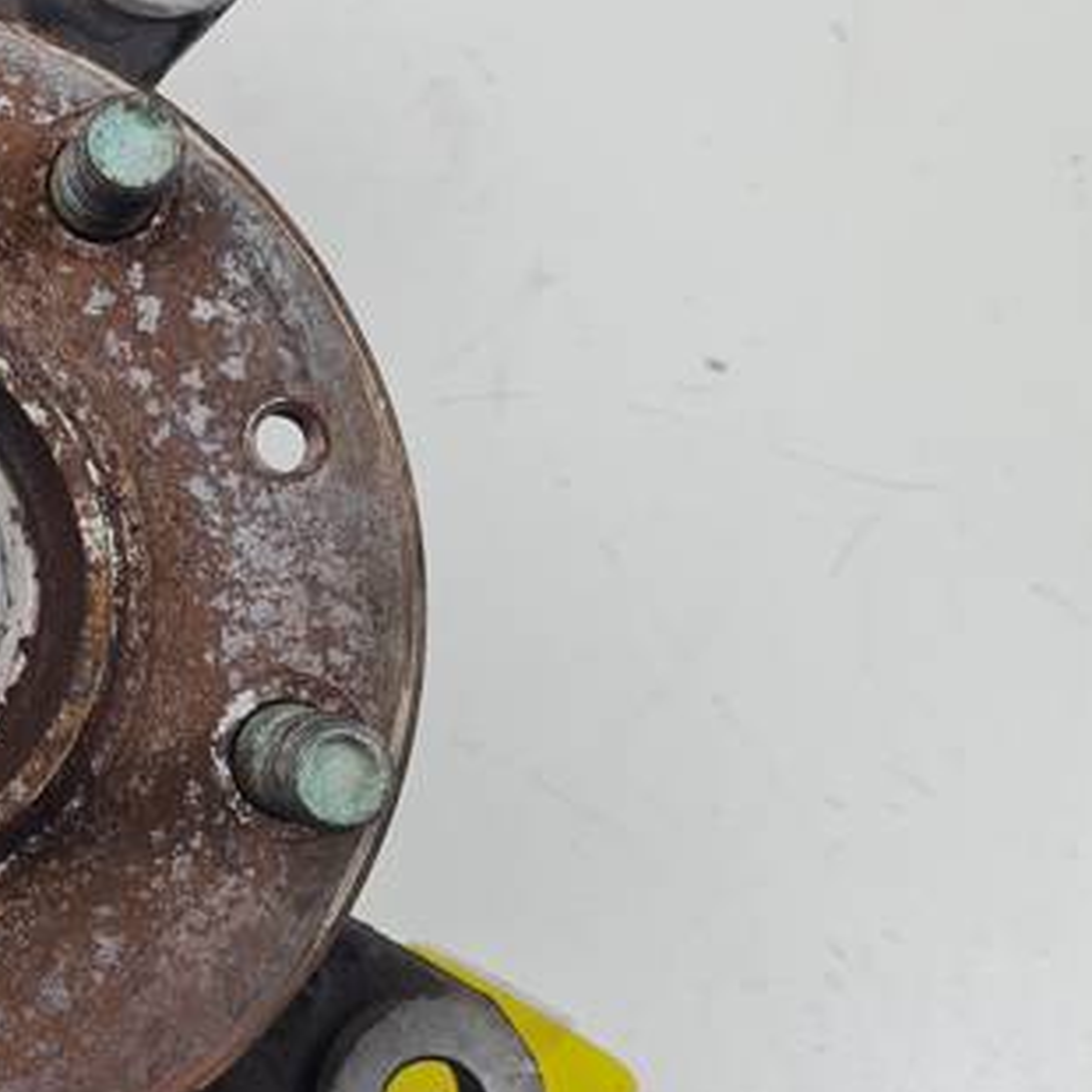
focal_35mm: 80
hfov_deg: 19.9
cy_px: 141
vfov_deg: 21.2
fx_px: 2855
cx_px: -314
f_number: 1.8
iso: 50
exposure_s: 1/346
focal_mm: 5.4
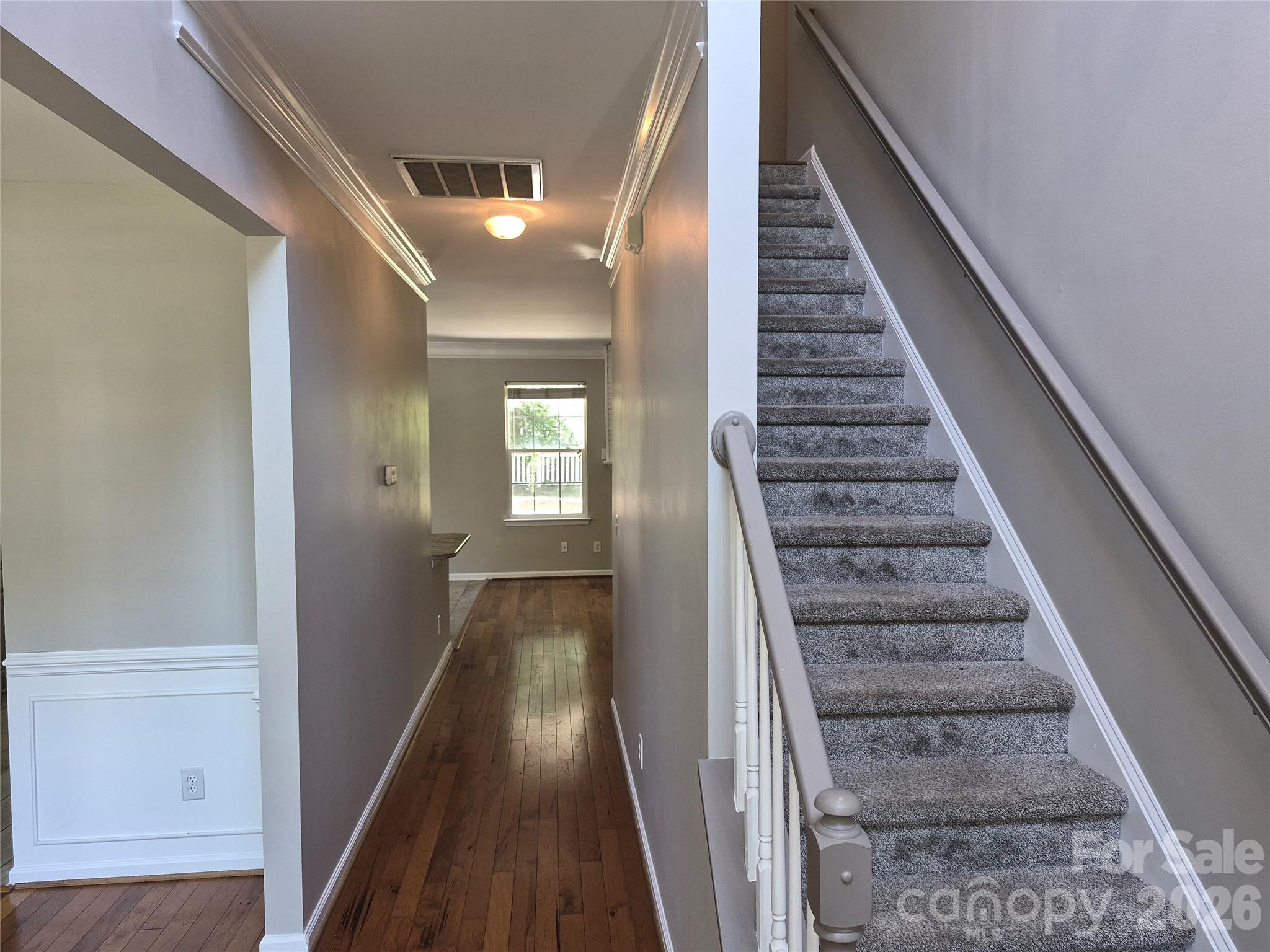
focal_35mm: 23
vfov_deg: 58.9
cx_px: 635
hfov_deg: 73.9
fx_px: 844
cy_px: 476
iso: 100
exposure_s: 1/60
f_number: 1.8
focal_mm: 5.4
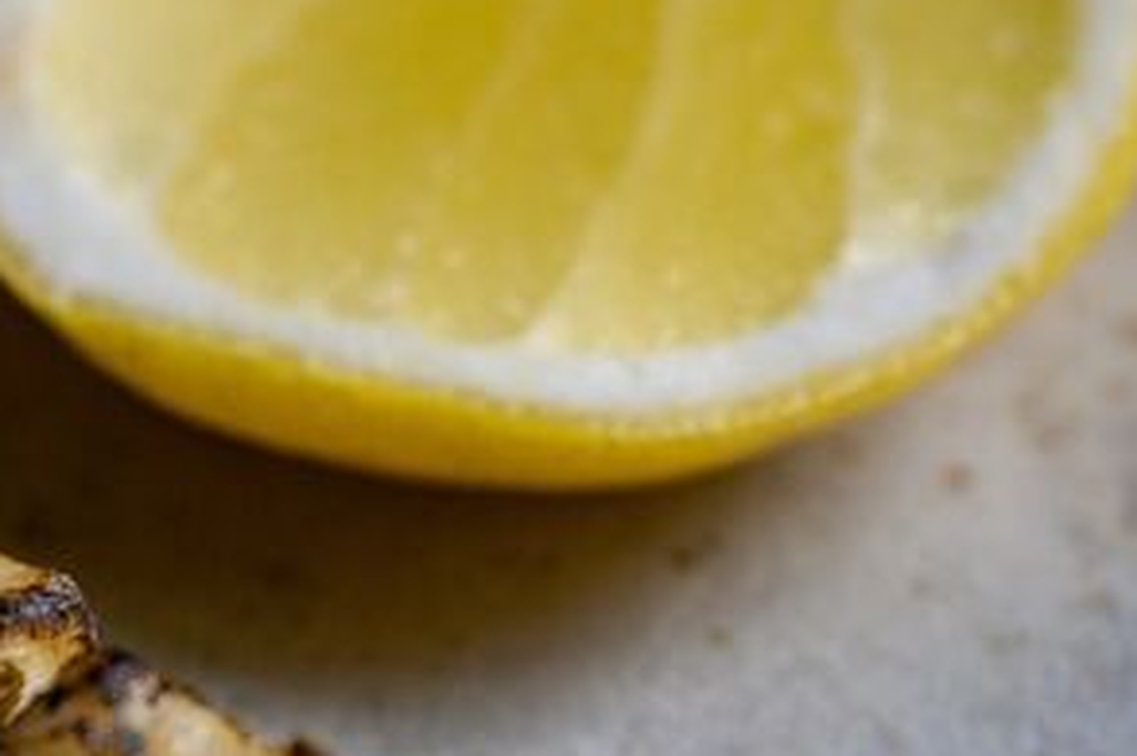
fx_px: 9059
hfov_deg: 7.1
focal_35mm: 287
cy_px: -43
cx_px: -322
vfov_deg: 4.8
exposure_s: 1/160
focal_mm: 70
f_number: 4.5
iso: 400
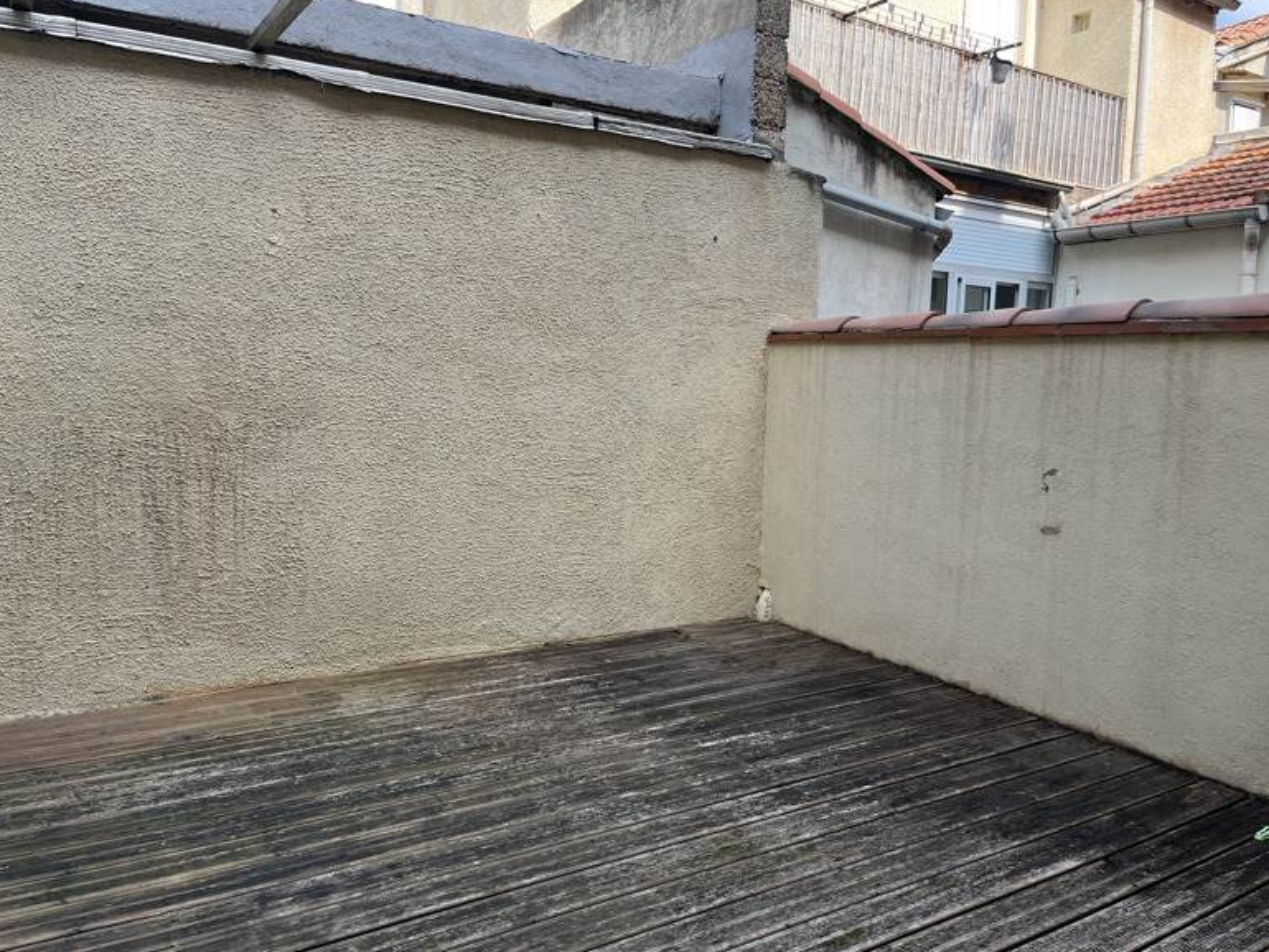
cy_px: 460
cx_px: 643
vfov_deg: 51.4
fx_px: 990
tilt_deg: -5.5
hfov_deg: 65.3
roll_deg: -1.6
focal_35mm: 27
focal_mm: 5.1
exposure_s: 1/705
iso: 50
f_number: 1.6
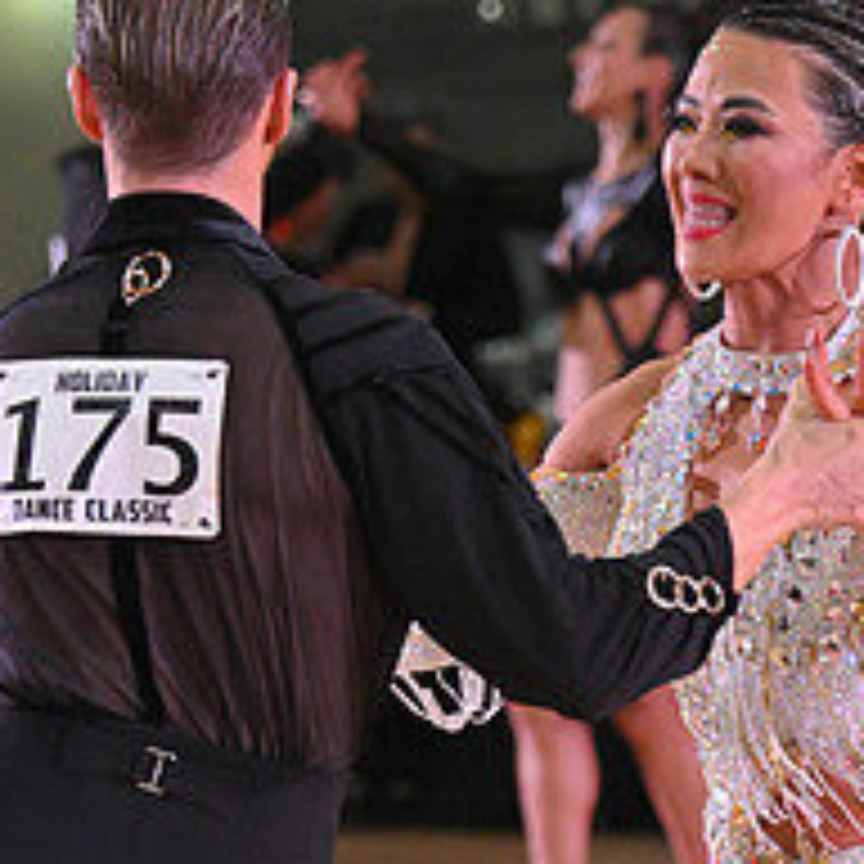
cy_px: 1048
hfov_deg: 5.7
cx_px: 524
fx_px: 8697
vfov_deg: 5.7
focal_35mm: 308
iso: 3200
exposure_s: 1/400
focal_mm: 120
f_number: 4
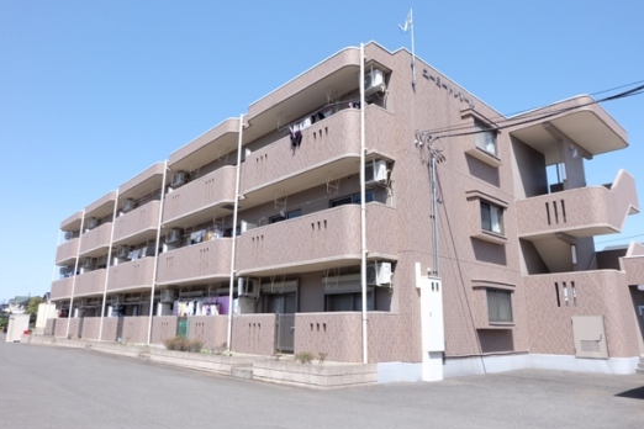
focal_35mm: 25
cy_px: 215
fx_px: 447
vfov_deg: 51.3
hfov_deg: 71.5
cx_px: 328
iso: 1000
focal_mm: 16
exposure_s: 1/4000
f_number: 4
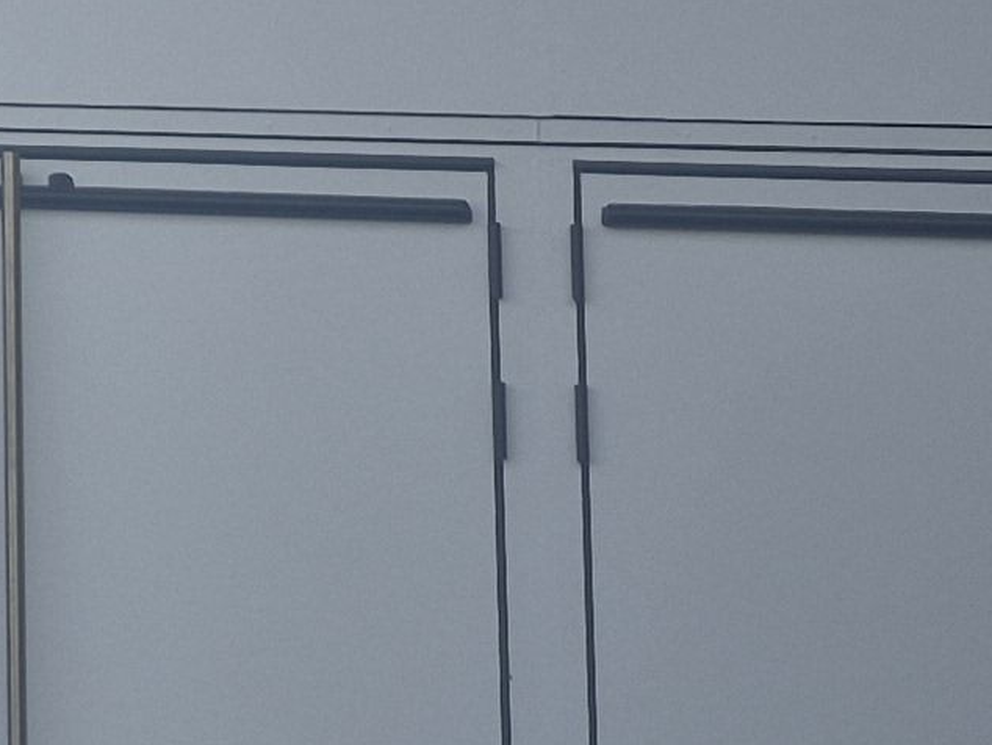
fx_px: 4157
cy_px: -247
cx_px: -1637
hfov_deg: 10.8
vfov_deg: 10.0
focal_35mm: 145
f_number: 1.8
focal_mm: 5.4
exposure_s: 1/352
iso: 25
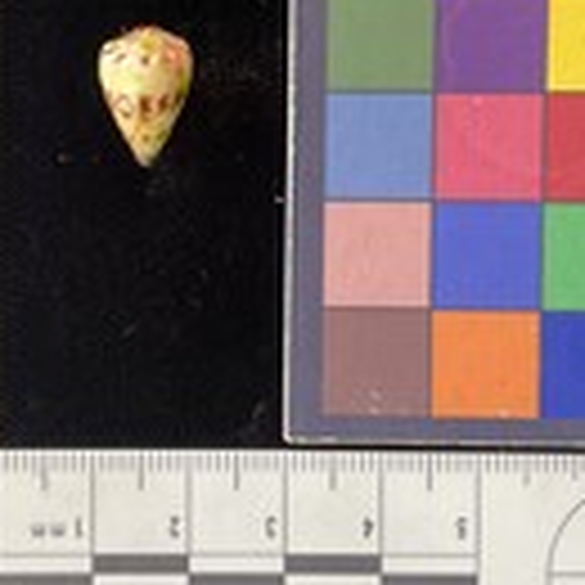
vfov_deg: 24.8
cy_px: 182
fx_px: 1319
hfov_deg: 24.9
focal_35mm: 69
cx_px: 202
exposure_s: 1/60
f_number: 1.8
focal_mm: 3
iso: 64
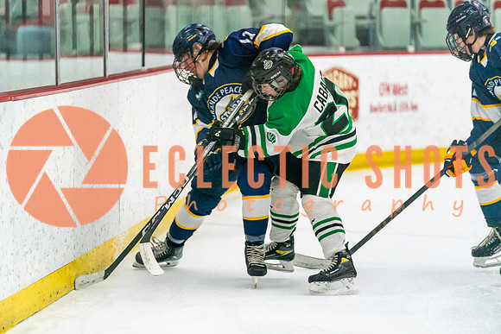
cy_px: 167
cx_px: 250
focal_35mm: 175
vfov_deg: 7.8
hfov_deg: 11.7
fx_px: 2441
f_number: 2.8
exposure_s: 1/1600
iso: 4000
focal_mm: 162
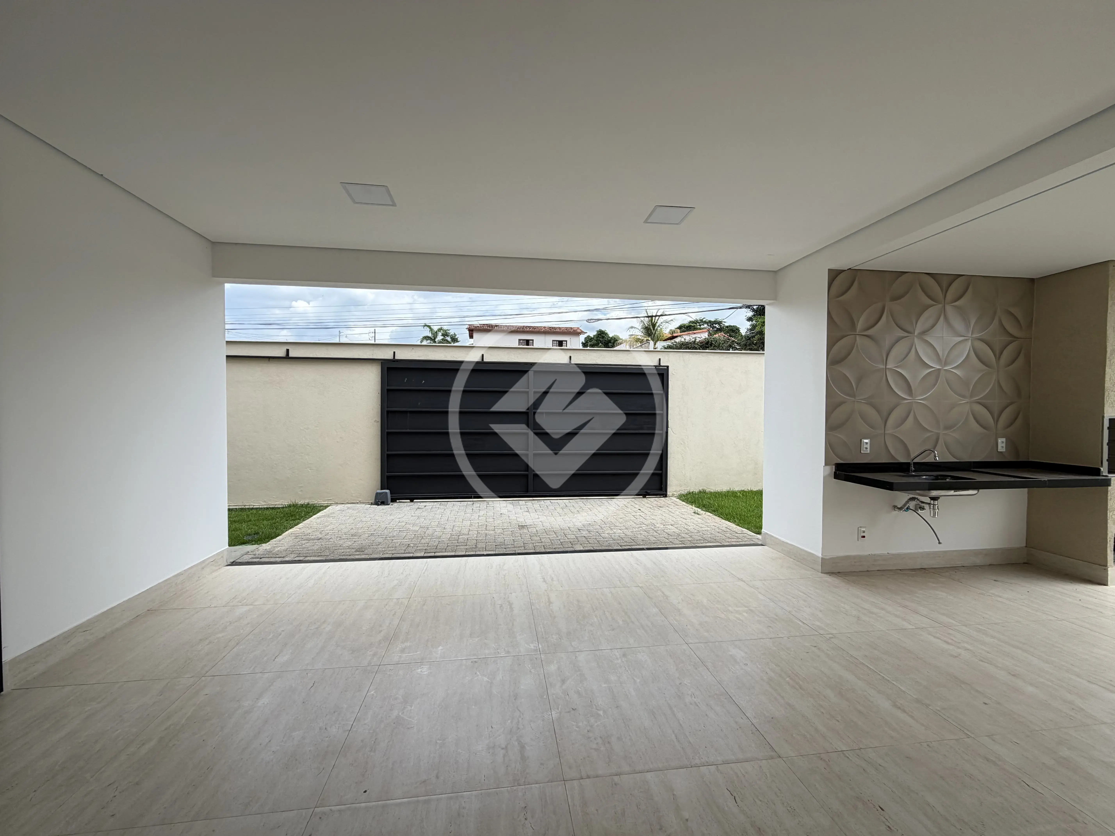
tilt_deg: +0.0
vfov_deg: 85.7
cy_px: 418
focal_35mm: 14
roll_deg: +0.0
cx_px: 558
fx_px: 451
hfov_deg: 102.1
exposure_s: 1/522
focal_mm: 2.22
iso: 40
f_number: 2.2
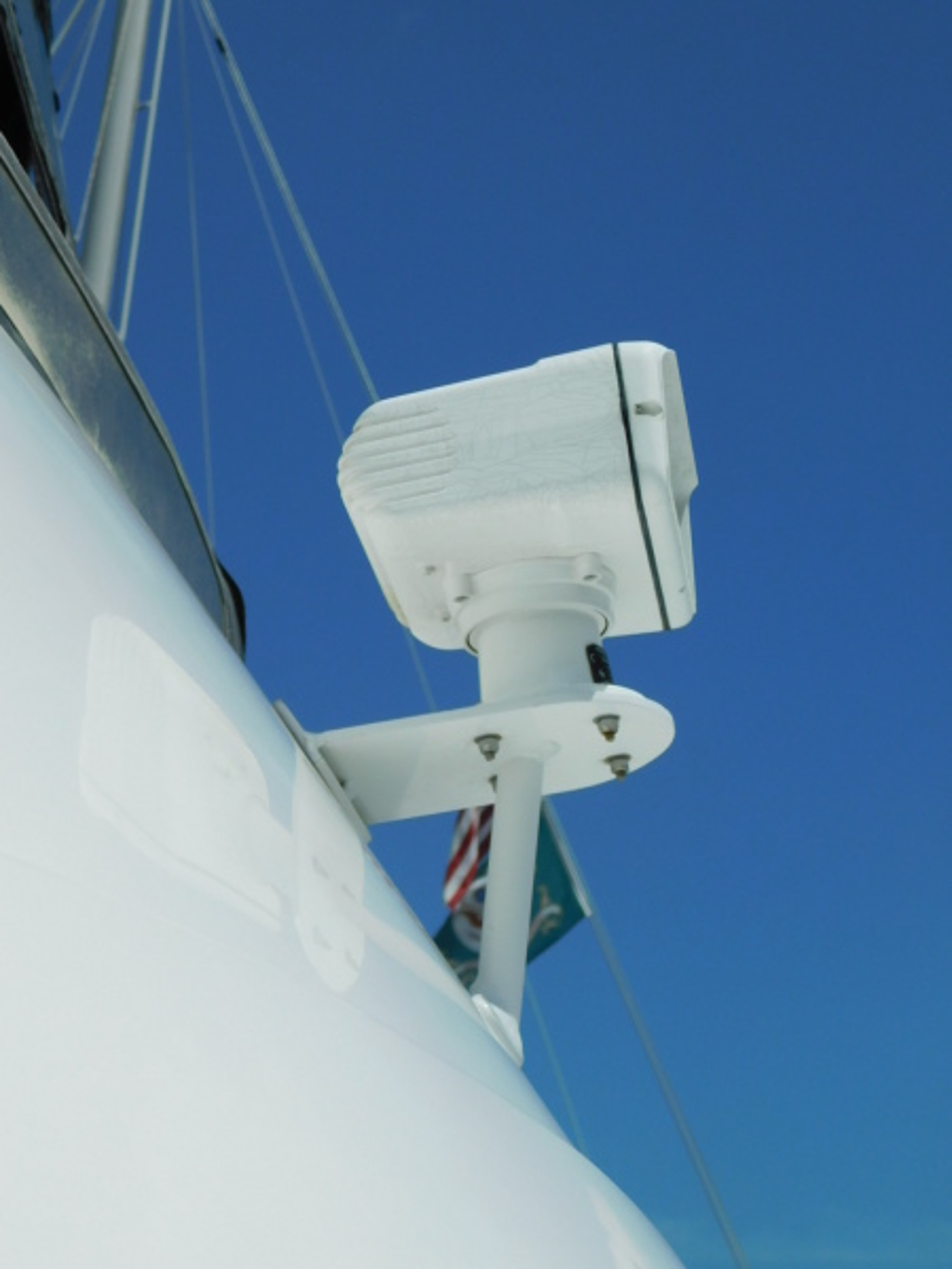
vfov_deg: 24.4
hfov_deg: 18.4
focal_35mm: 80
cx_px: 476
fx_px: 2934
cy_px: 634
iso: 125
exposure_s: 1/800
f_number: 8.8
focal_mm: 14.2
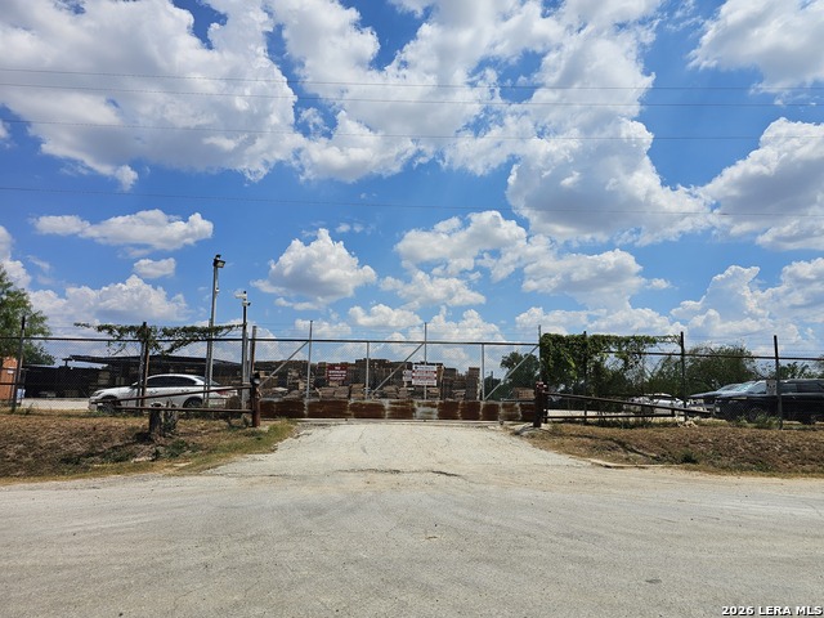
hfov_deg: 73.9
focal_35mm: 23
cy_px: 309
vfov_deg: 58.9
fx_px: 547
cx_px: 412
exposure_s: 1/2314
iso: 10
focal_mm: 6.3
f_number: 1.7
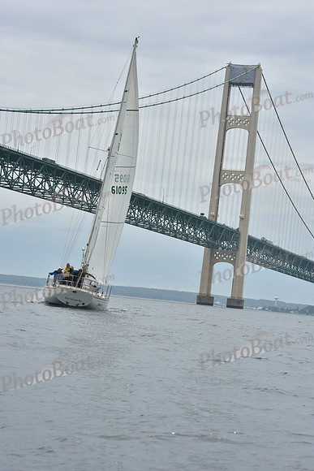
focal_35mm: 100
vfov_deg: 20.4
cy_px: 236
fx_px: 1307
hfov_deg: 13.7
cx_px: 157
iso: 250
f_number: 11
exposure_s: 1/800
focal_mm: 100
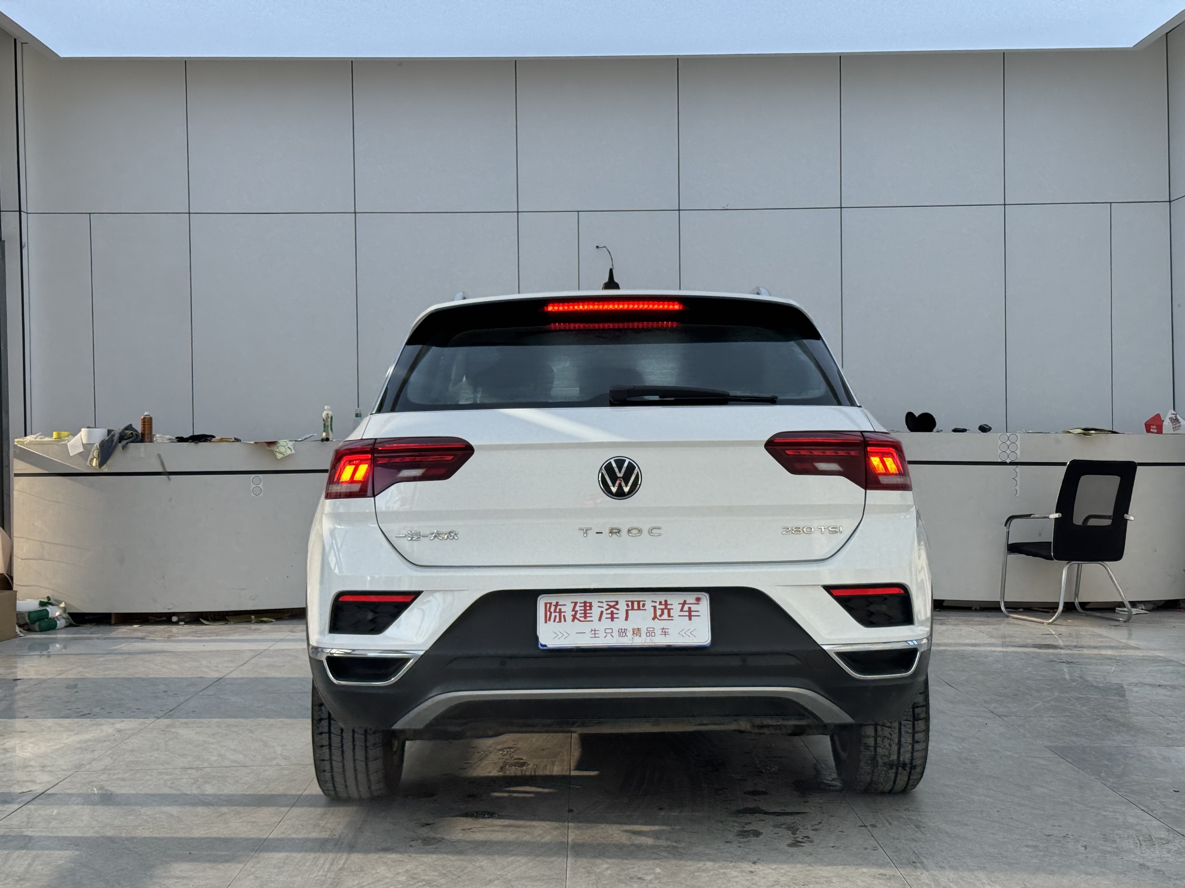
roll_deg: +0.1
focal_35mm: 48
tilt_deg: +0.7
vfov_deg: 30.3
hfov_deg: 39.7
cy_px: 444
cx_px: 592
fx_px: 1643
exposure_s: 1/1215
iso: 64
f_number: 1.78
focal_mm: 6.76
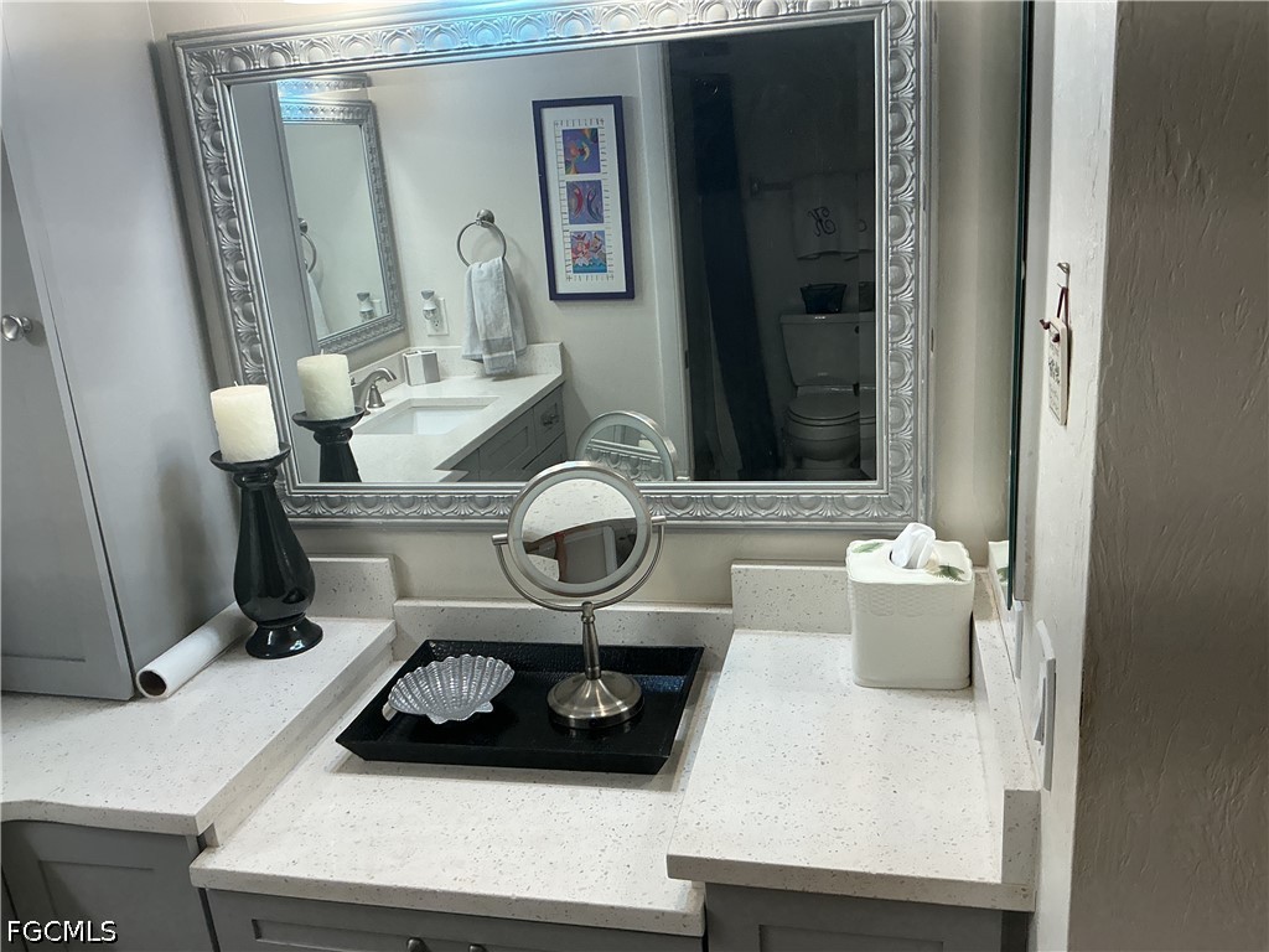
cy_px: 476
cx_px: 634
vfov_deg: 48.2
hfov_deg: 61.7
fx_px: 1063
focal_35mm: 29
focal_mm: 3
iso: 50
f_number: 1.8
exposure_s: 1/120
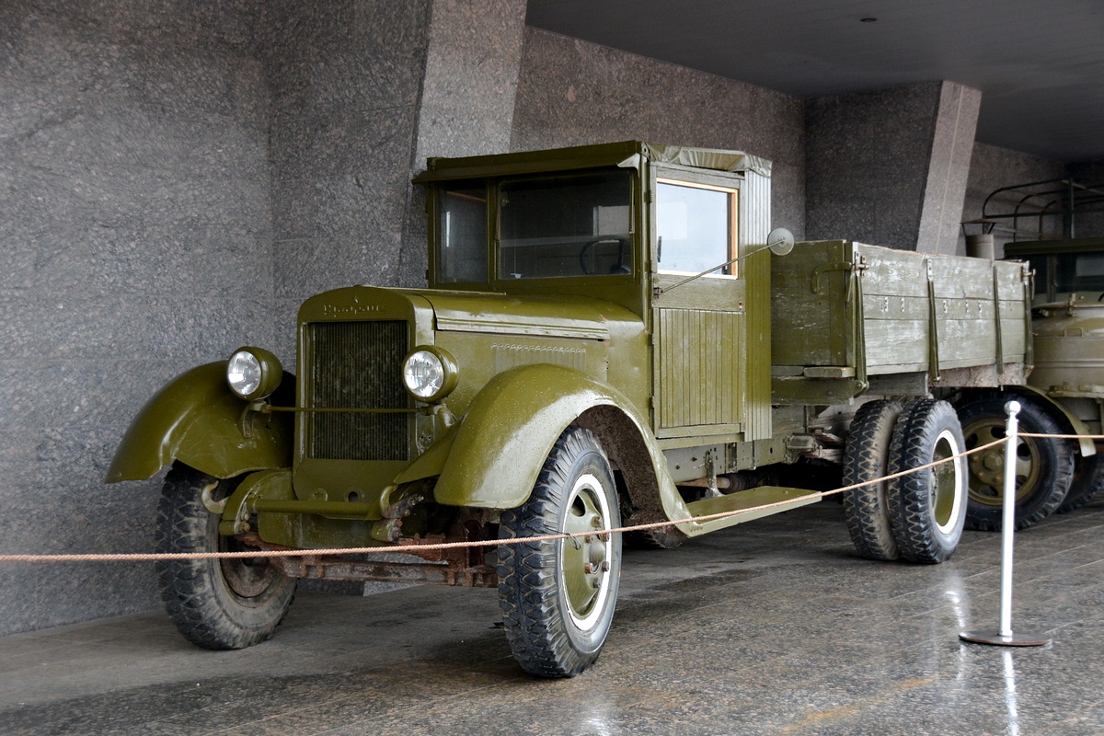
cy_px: 368
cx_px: 552
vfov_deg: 28.1
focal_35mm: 48
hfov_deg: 41.1
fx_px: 1472
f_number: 4
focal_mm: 32
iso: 800
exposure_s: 1/60
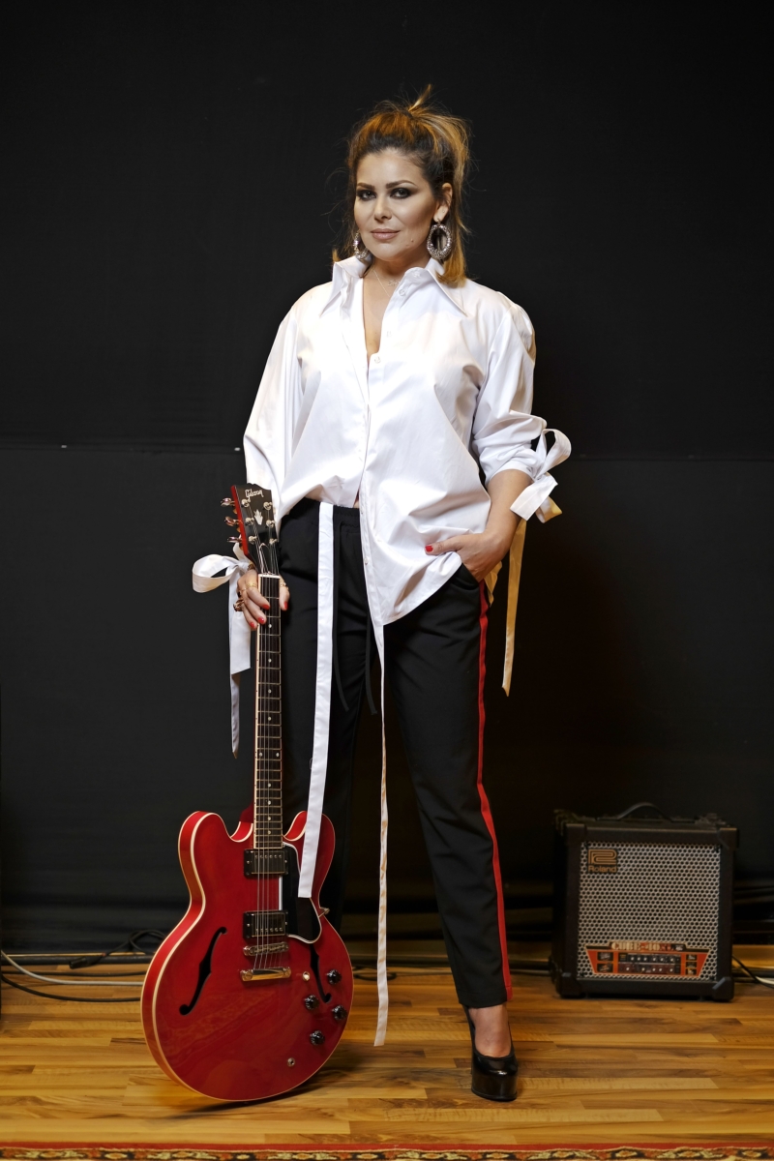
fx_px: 1709
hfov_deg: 25.5
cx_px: 387
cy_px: 580
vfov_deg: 37.5
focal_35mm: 53
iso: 100
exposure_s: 1/100
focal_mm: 35
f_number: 1.4
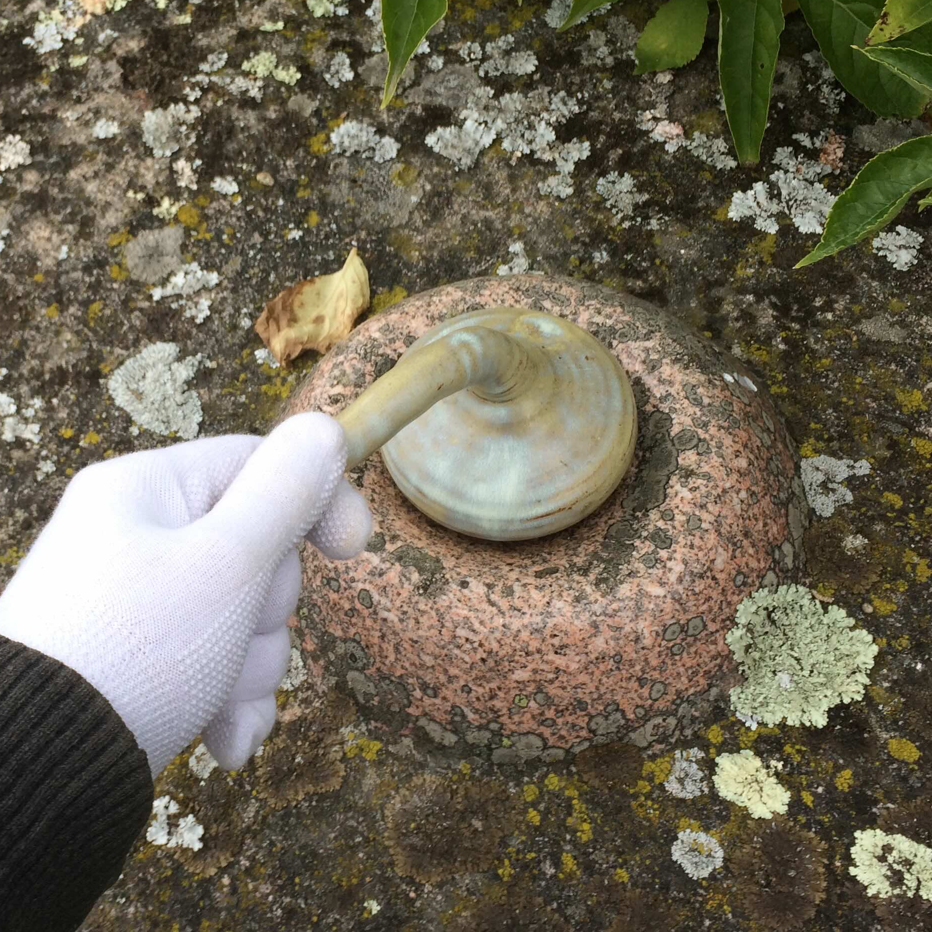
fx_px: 1371
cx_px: 314
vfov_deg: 37.5
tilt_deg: -55.3
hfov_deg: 37.2
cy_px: 455
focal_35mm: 45
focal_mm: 4.15
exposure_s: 1/163
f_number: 2.2
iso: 32
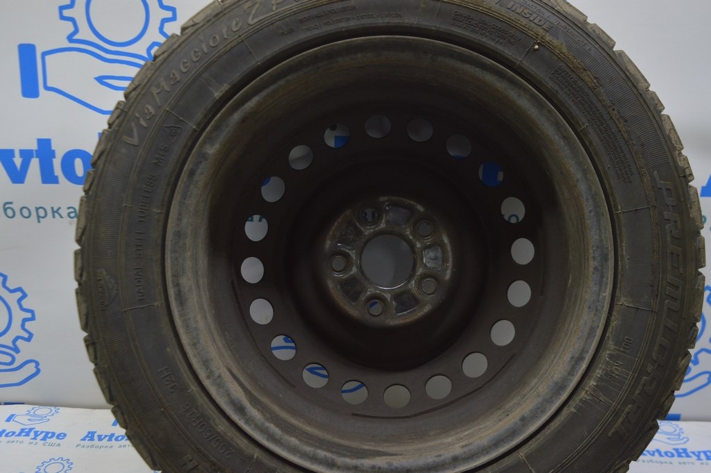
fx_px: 710
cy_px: 236
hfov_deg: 53.2
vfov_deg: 36.8
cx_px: 356
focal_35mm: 36
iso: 400
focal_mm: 24
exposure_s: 1/20
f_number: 5.6
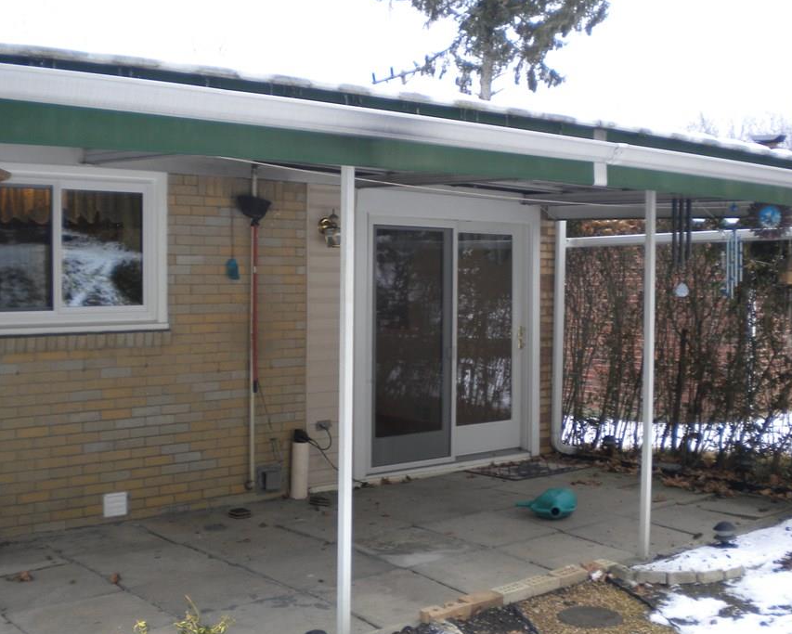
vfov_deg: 36.5
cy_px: 318
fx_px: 961
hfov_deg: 44.8
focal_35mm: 41
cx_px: 399
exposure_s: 1/140
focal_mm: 6.3
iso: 91
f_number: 3.1
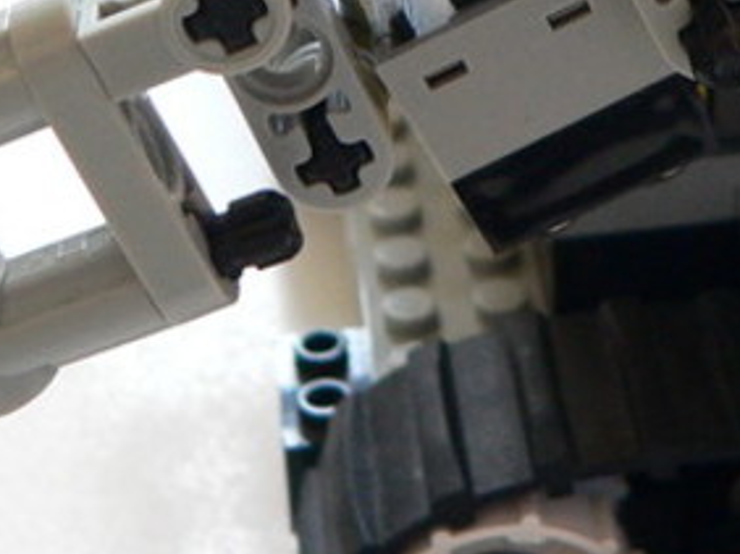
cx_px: 761
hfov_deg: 16.7
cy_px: -259
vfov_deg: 12.3
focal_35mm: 115
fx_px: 2456
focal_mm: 6
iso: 200
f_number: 2.8
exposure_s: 1/30
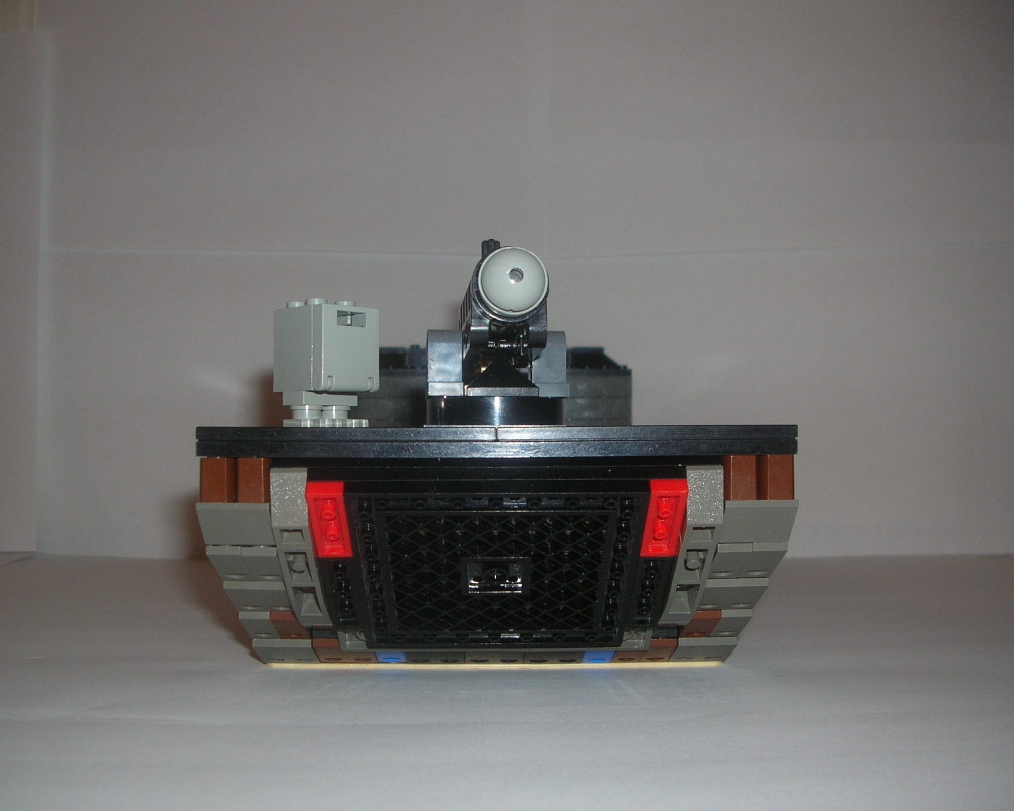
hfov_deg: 49.1
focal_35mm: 37
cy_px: 409
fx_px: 1110
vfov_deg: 40.1
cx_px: 476
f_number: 2.8
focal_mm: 5.8
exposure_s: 1/60.1
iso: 50
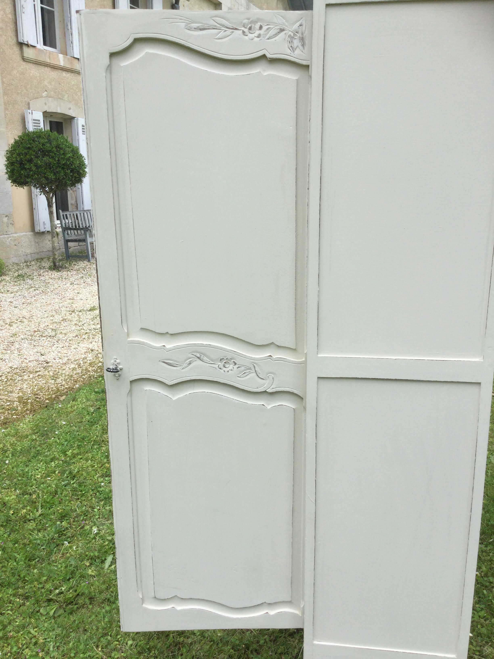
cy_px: 330
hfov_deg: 45.4
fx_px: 590
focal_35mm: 31
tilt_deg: -15.0
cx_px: 247
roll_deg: -0.4
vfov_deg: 58.4
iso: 25
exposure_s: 1/452
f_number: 2.4
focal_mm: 3.3
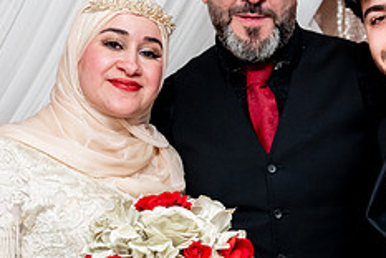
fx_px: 1041
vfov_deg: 14.1
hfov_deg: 20.8
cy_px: 168
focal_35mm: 97
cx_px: 306
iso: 1600
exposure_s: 1/160
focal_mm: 39
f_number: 2.8
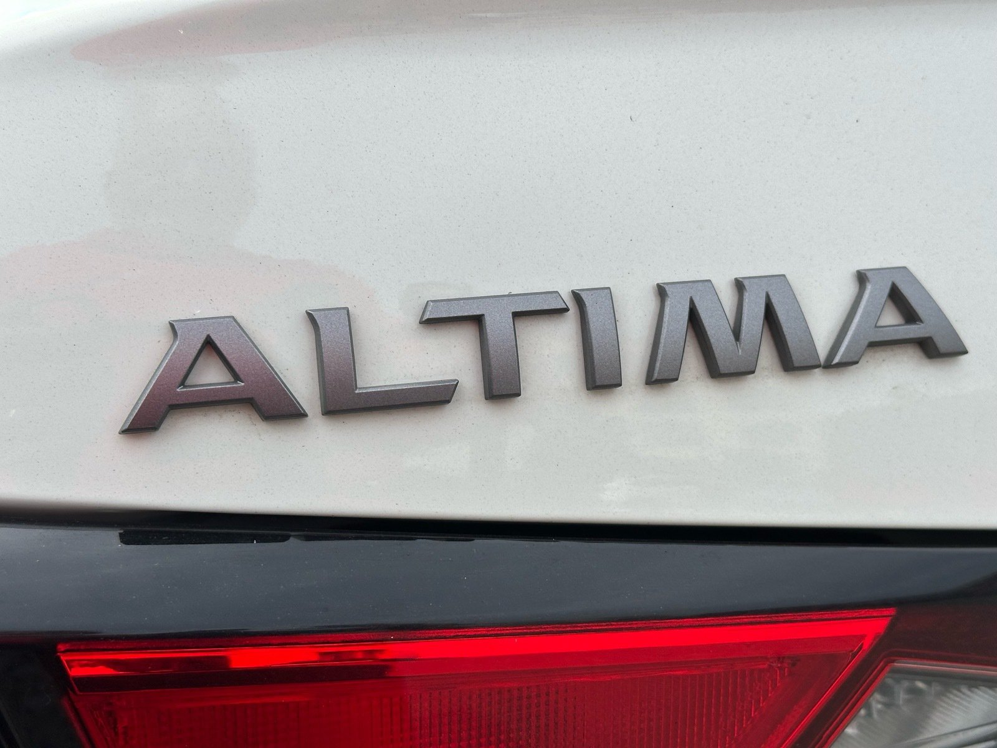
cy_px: 374
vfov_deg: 30.3
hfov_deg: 39.7
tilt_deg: -15.1
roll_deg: +0.9
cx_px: 498
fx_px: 1382
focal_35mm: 48
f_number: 1.78
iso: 64
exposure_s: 1/3597
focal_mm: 6.86
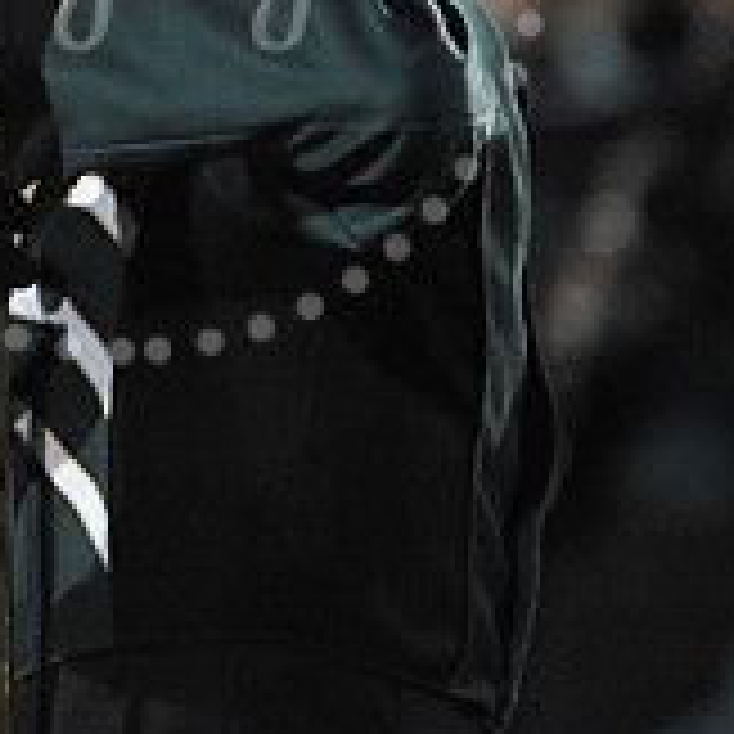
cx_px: 122
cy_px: -72
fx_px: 43613
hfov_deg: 1.0
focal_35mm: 1818
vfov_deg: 1.0
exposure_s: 1/160
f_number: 6.3
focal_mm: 600
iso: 6400
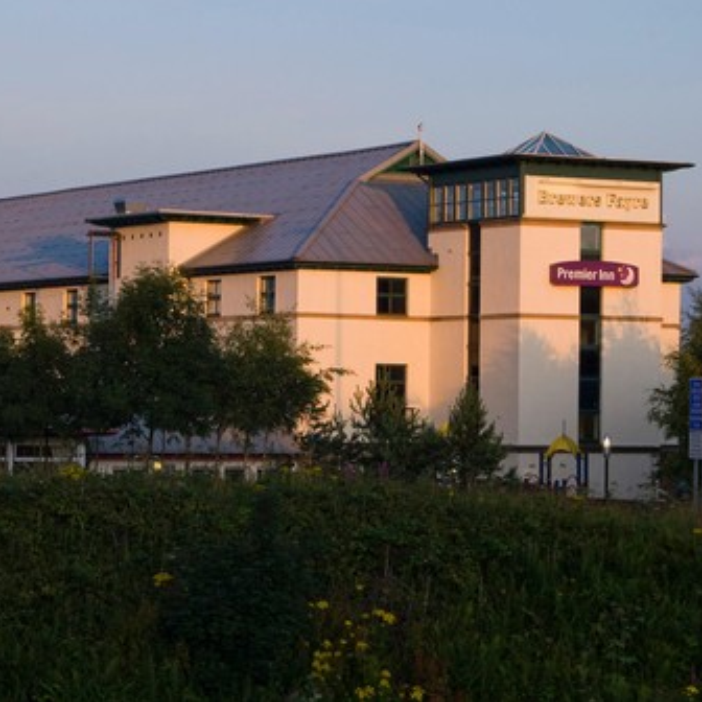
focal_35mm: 128
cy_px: 349
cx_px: 221
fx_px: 2937
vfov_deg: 13.6
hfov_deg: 13.6
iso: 200
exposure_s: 1/100
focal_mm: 66
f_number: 10
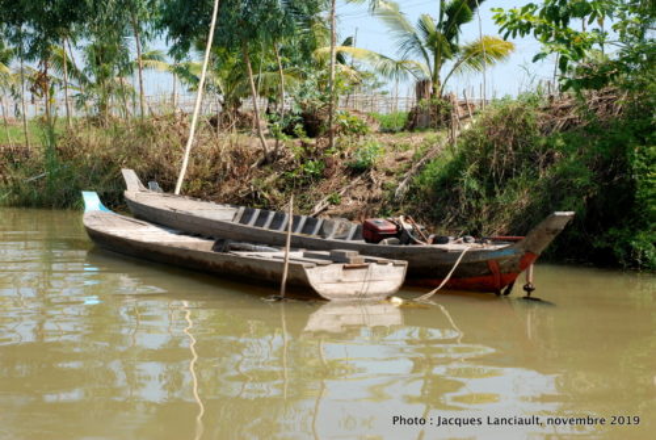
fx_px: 1095
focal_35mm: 60
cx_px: 328
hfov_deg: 33.4
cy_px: 220
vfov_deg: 22.7
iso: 250
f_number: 10
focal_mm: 40
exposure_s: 1/200
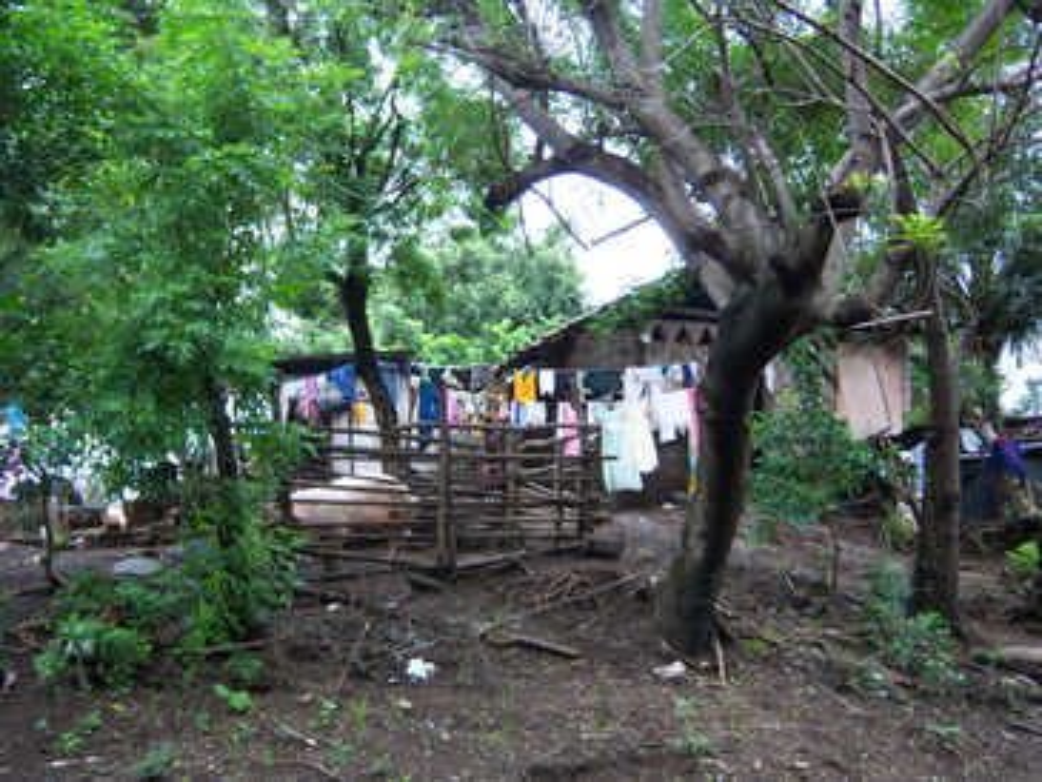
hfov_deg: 51.3
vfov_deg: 39.7
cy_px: 391
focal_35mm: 36
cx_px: 521
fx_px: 1084
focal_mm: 7.5
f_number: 2.8
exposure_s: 1/60
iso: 100
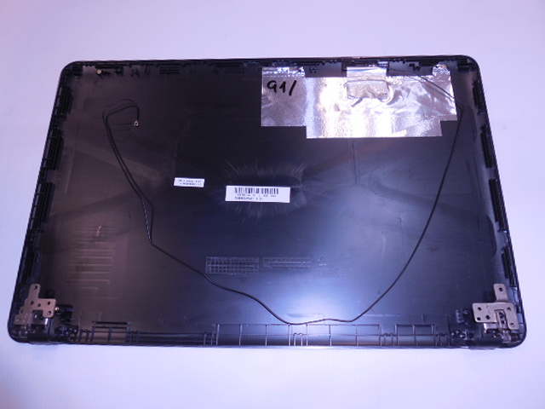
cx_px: 272
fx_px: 409
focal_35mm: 26
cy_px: 204
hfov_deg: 67.3
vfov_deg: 53.1
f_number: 3.5
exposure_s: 1/30
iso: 125
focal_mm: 4.6
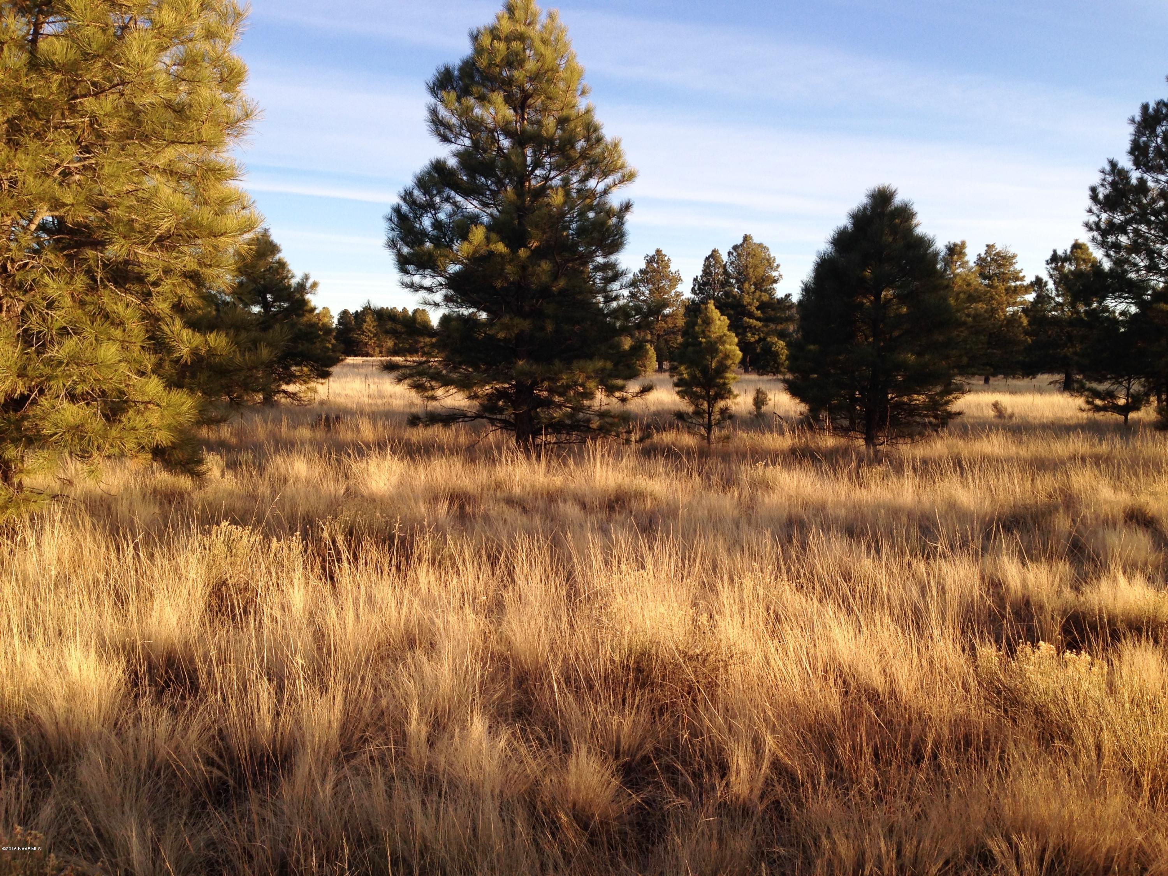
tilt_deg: -4.0
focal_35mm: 33
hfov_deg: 55.4
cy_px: 438
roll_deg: -0.5
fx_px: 1113
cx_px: 584
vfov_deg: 42.9
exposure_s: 1/341
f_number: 2.4
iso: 50
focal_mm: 4.12
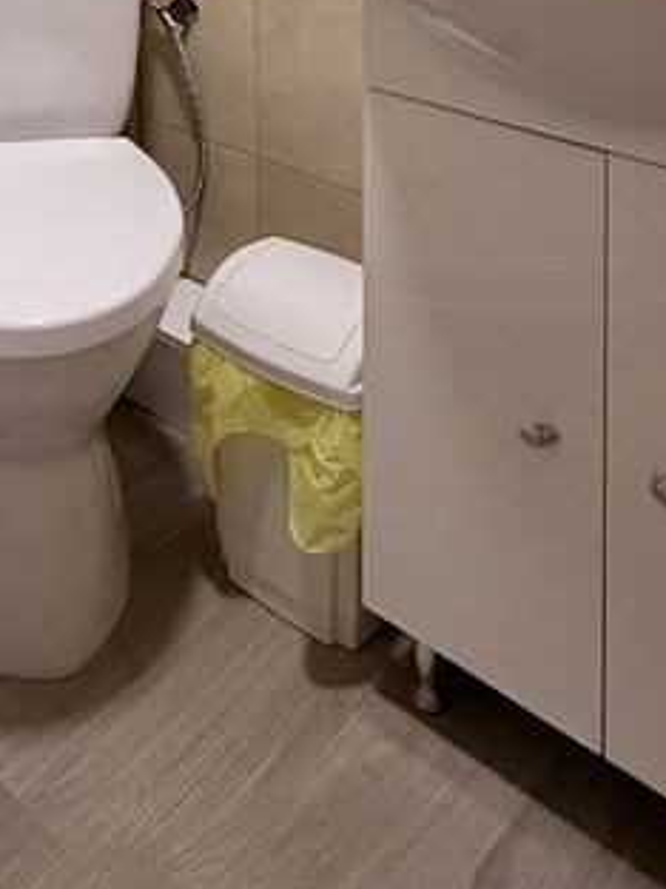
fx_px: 1180
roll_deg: +0.3
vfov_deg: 31.6
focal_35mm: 46
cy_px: -268
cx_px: 134
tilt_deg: -1.2
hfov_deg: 30.7
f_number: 2.2
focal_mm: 2.22
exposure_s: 1/100
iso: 400
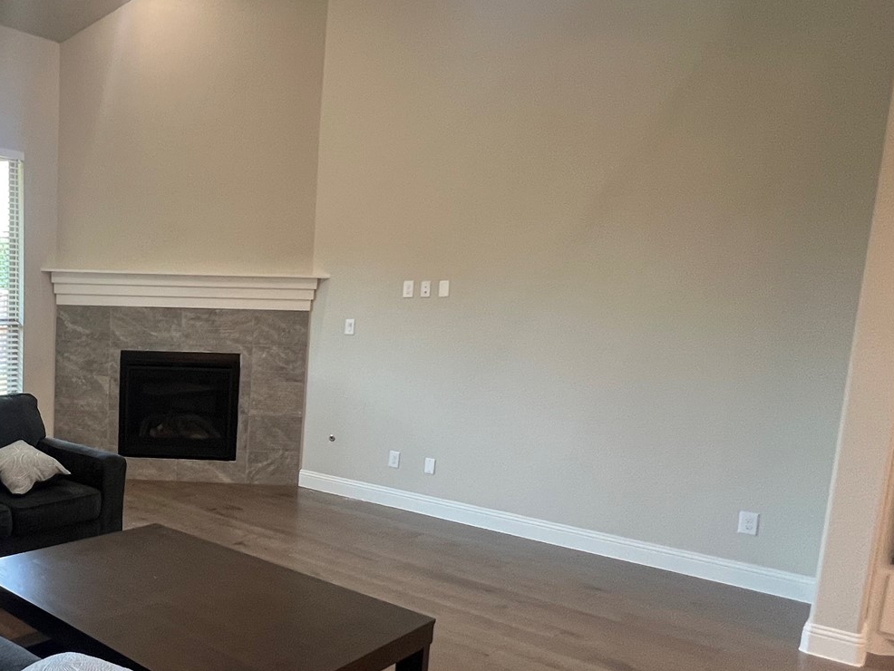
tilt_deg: -8.7
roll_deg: -1.6
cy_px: 405
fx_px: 697
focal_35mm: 27
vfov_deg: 51.0
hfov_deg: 57.5
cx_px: 113
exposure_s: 1/120
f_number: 1.8
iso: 200
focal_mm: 1.57
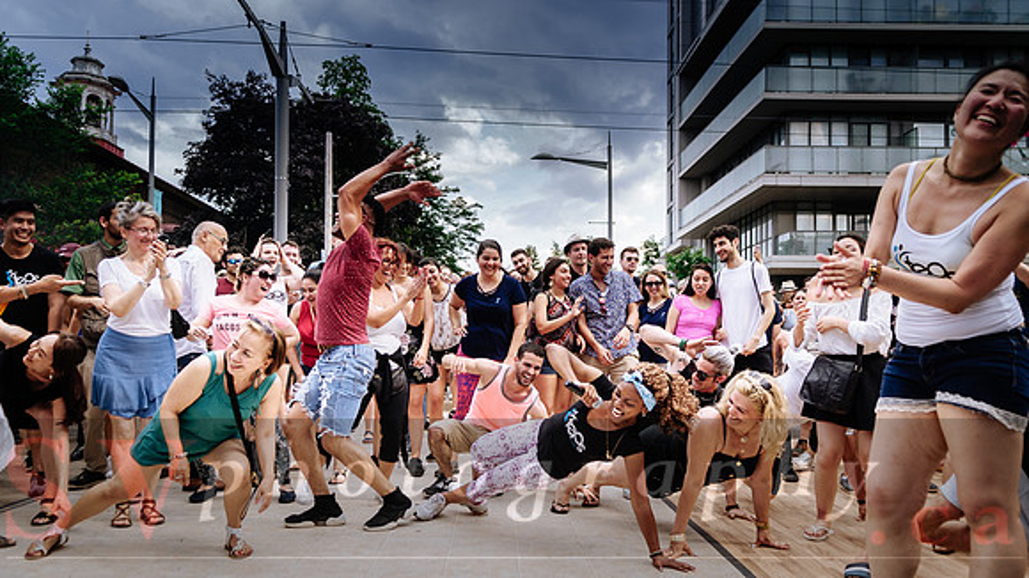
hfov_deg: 67.0
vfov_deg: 40.7
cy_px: 333
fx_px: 777
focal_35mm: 28
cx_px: 514
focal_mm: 18
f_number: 2.8
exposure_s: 1/500
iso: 100
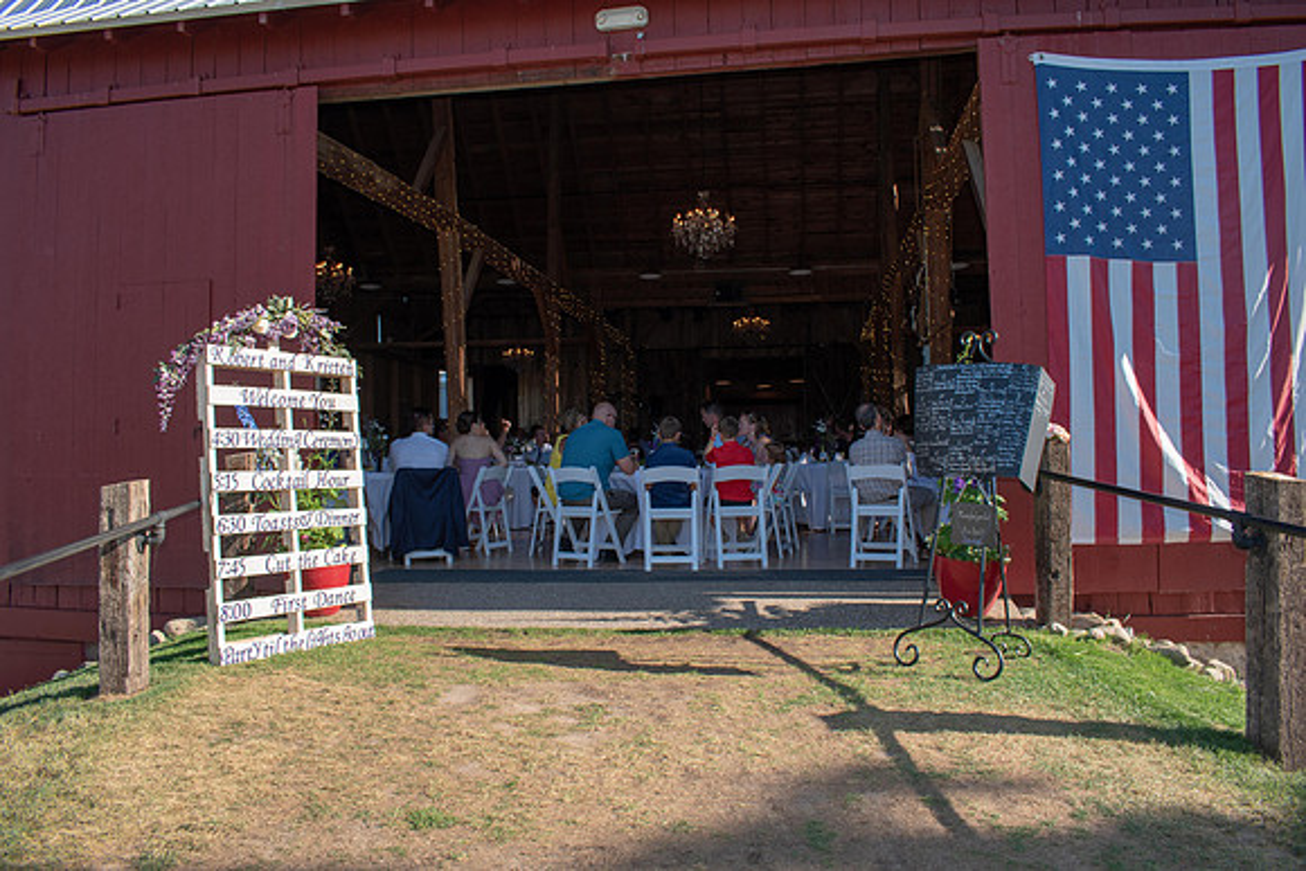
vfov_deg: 48.0
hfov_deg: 67.4
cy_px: 436
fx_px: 980
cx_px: 653
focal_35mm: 27
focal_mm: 18
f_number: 7.1
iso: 100
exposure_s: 1/200
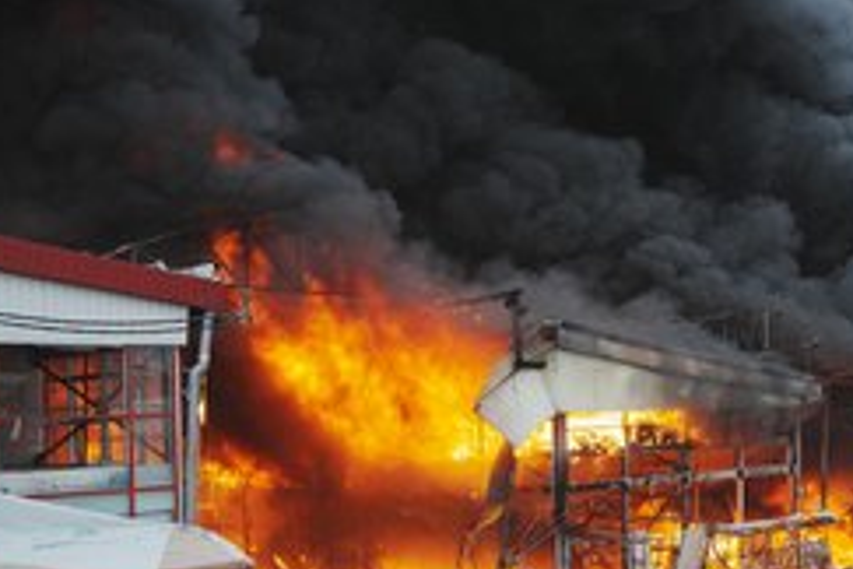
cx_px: 649
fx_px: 1327
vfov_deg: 24.0
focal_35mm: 56
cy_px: 393
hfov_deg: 34.8
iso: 800
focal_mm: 34
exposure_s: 1/200
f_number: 6.3
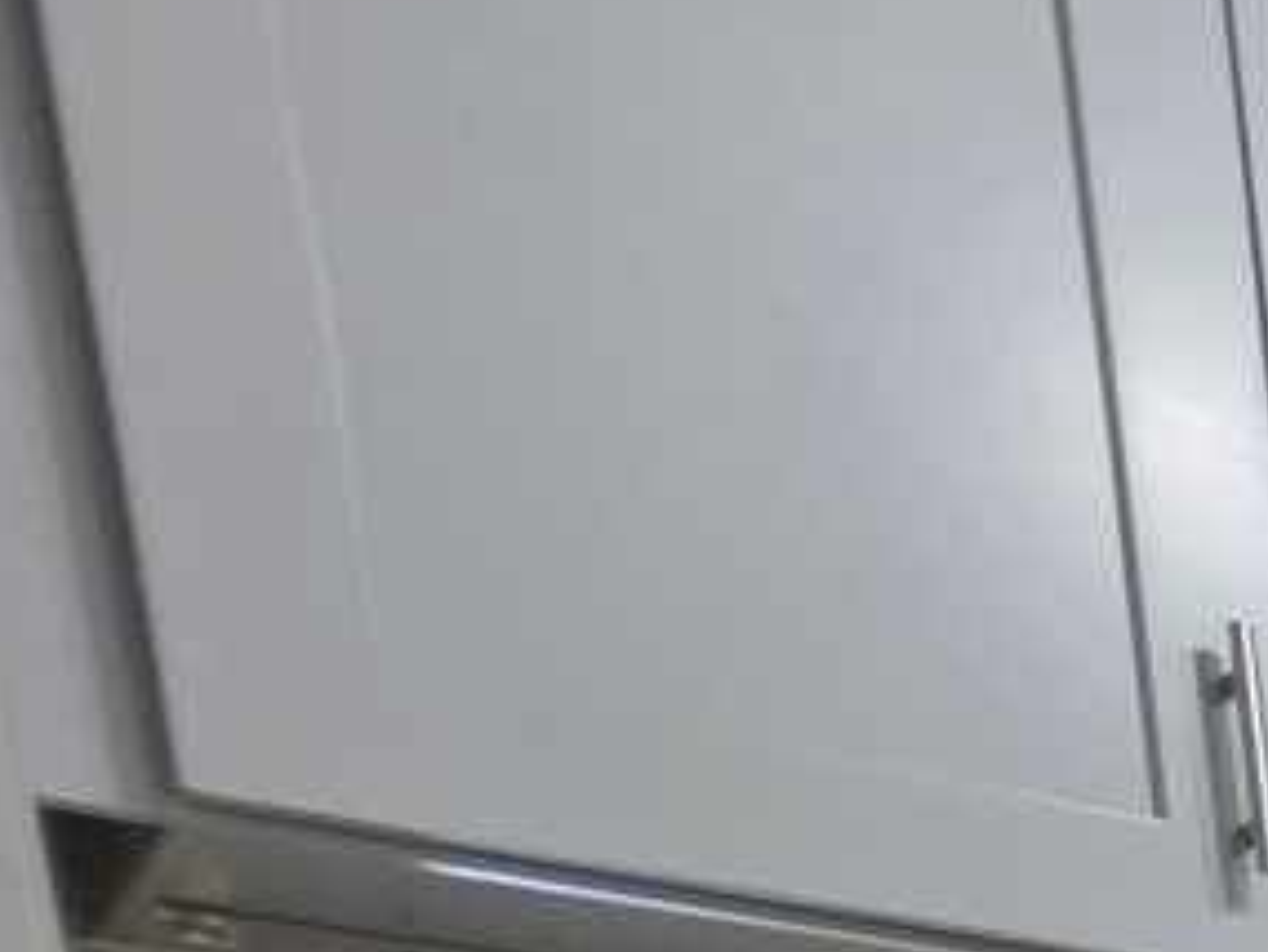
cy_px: 2242
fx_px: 2675
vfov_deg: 14.2
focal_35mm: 73
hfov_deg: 13.8
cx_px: 3297
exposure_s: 1/60
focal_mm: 2.2
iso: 160
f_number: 1.9
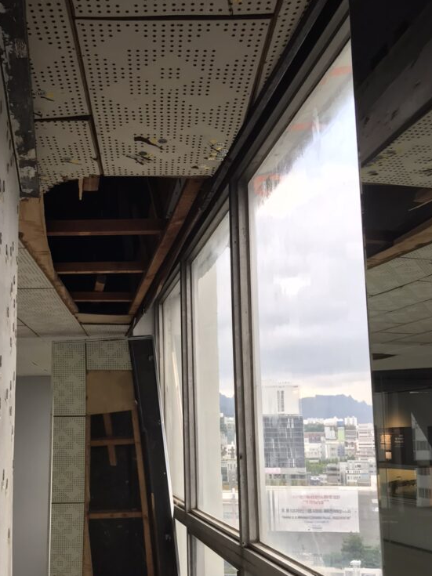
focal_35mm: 39
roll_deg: +1.0
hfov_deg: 36.4
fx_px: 649
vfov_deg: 47.6
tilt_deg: +8.2
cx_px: 141
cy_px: 348
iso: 40
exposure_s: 1/120
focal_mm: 3.99
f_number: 1.8
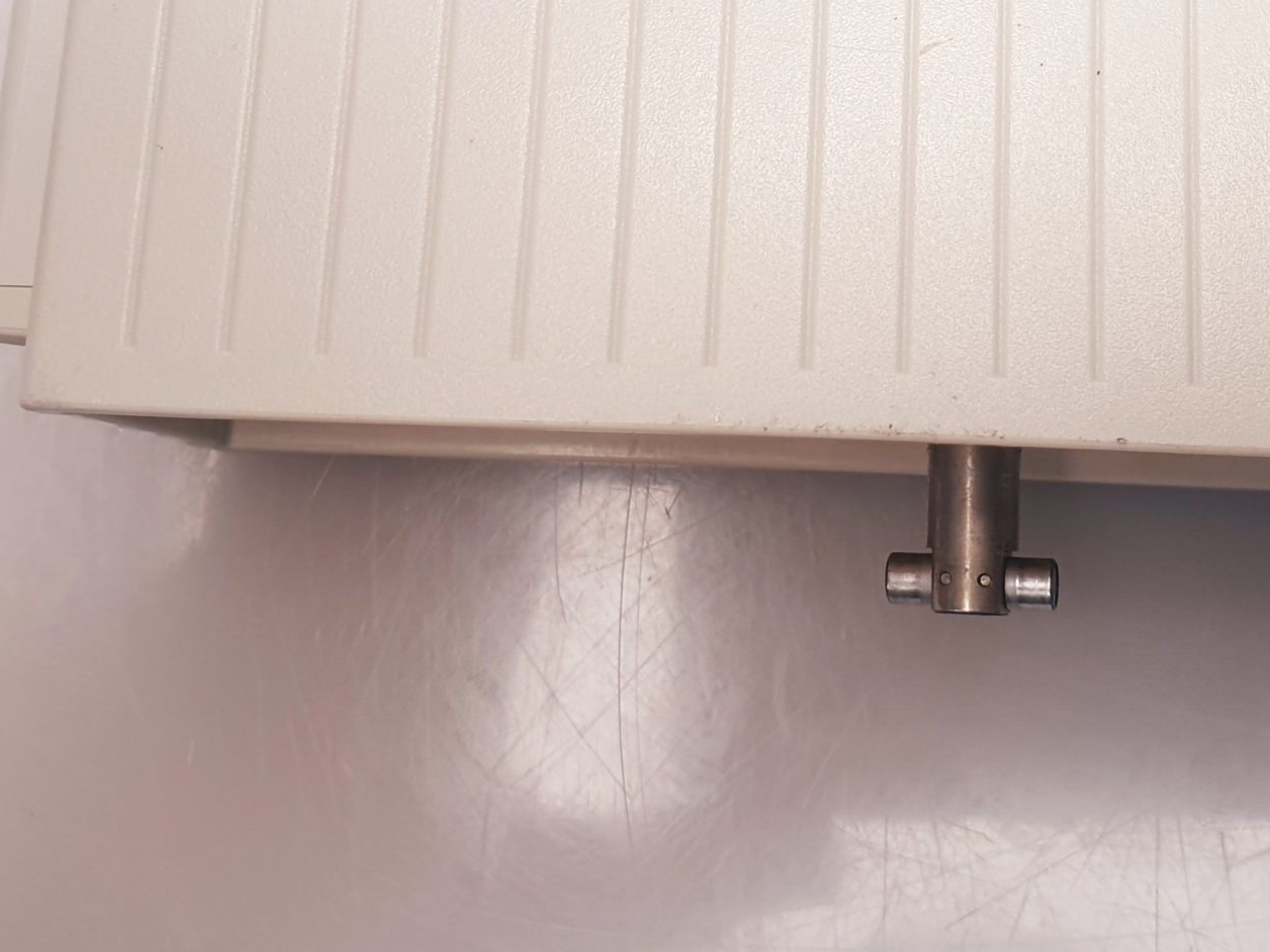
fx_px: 1944
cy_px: 41
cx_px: 852
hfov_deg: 35.8
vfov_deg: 26.3
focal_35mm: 53
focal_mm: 4.3
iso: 64
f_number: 2.4
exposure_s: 1/50
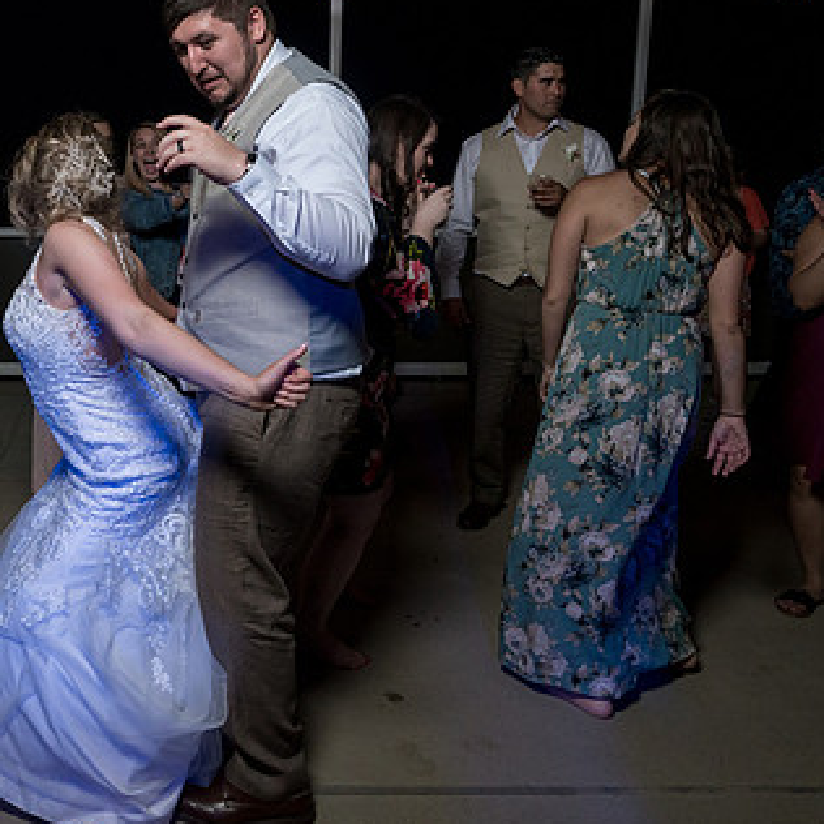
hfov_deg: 44.3
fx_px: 916
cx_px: 90
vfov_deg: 47.7
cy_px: 280
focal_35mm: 34
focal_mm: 17
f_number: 5.6
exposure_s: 1/250
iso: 2000
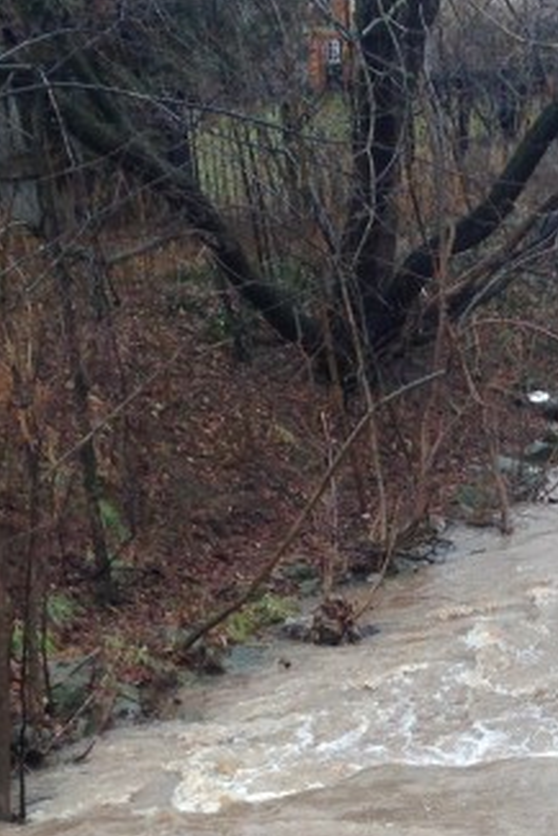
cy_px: 936
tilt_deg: -22.8
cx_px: 671
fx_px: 2508
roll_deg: +1.1
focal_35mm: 108
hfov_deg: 12.4
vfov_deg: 18.2
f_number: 2.4
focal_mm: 4.12
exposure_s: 1/120
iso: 64
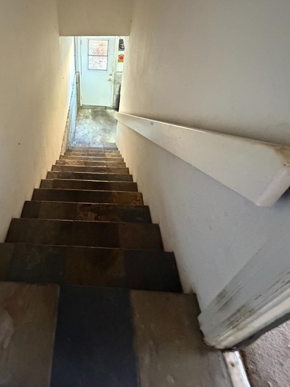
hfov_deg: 58.3
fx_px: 246
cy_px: 109
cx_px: 76
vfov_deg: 72.4
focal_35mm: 22
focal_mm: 2.22
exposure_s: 1/60
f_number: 2.2
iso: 1250
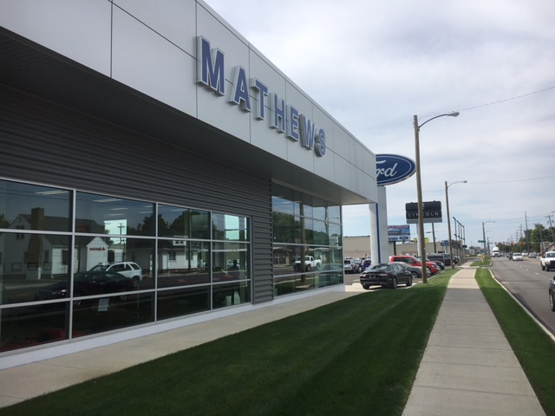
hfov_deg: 61.7
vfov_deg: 48.2
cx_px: 278
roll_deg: +0.8
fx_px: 465
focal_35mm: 29
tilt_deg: +5.9
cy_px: 208
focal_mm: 4.15
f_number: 2.2
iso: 25
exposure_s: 1/2331
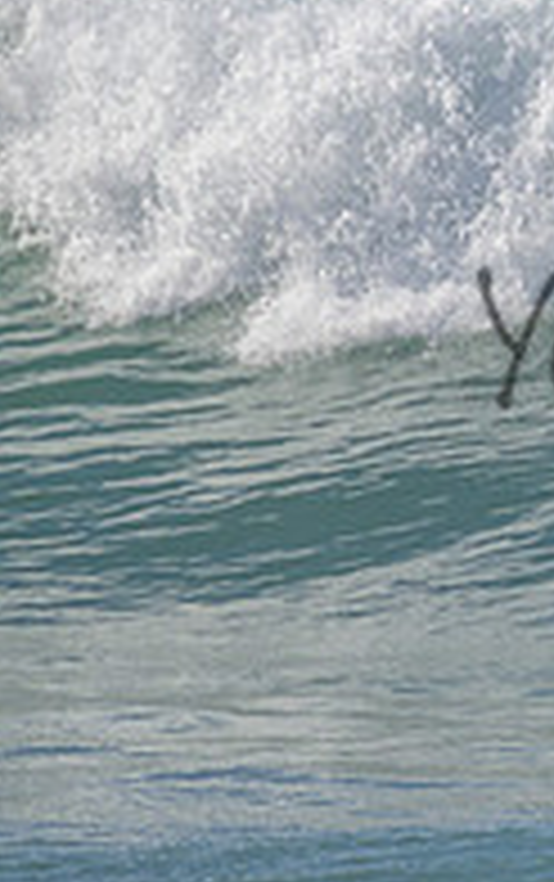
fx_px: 58001
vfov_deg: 0.9
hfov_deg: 0.5
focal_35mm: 2408
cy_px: 299
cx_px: 941
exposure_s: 1/2000
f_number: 11
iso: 900
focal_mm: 800
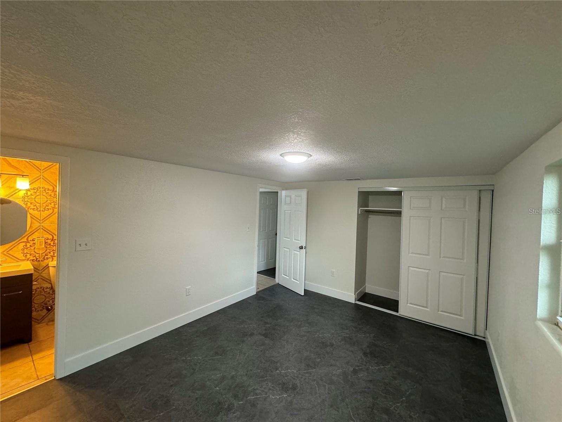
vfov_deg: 85.7
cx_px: 281
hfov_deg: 102.1
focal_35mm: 14
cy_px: 211
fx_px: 227
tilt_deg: -1.6
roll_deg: -2.2
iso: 320
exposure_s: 1/60
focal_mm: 2.22
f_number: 2.2
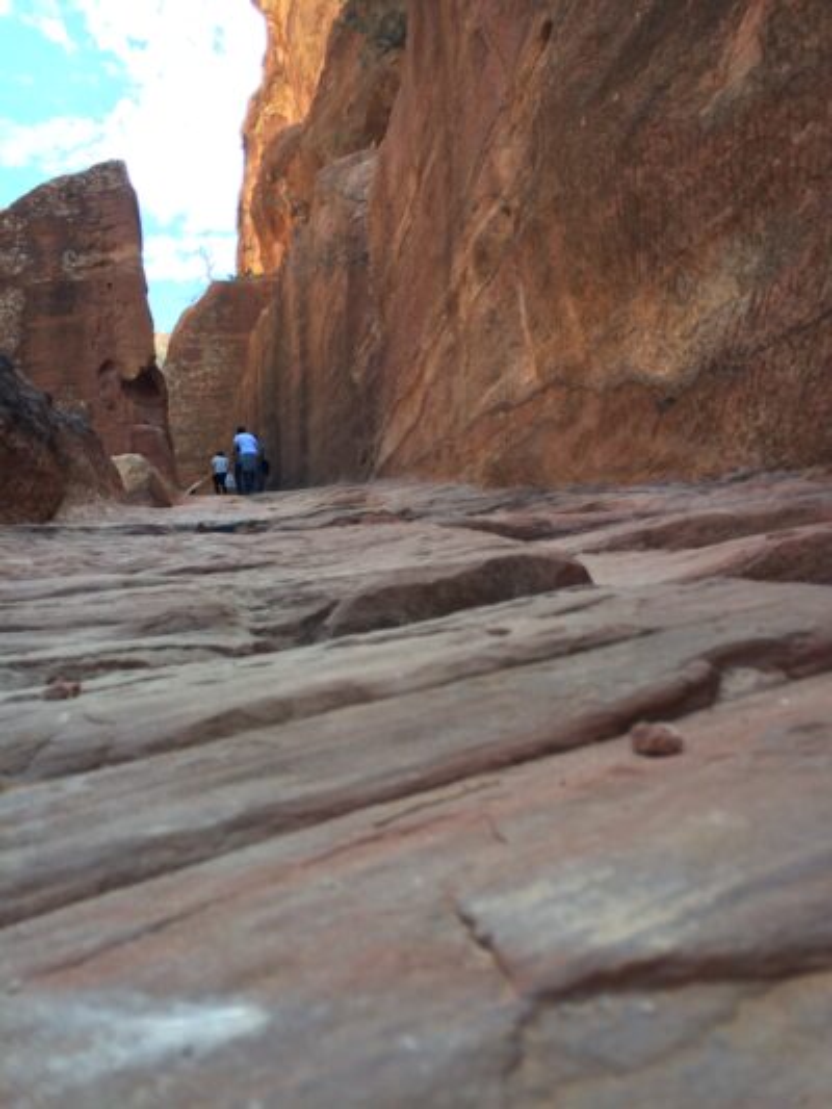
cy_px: 554
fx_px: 961
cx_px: 416
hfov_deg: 46.8
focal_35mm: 30
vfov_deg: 60.0
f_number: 2.2
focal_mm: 4.12
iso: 32
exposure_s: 1/177
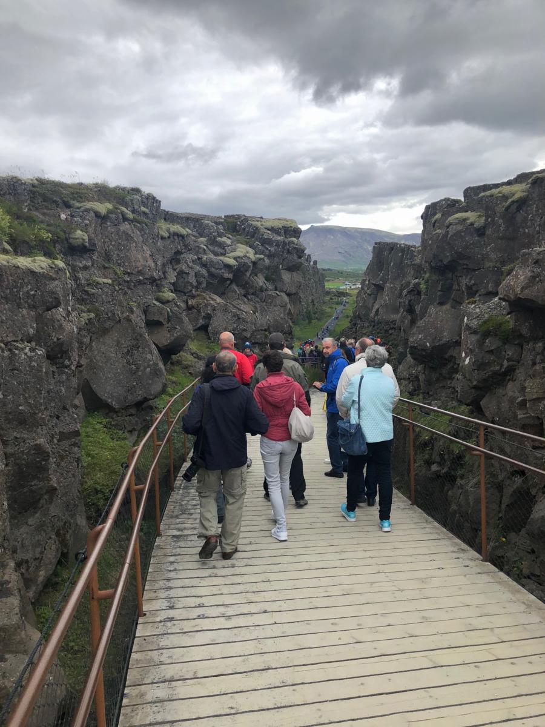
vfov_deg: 63.4
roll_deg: +2.8
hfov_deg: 49.7
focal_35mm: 28
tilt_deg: -6.6
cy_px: 364
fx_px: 588
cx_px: 272
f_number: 1.8
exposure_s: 1/706
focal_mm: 4
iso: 20
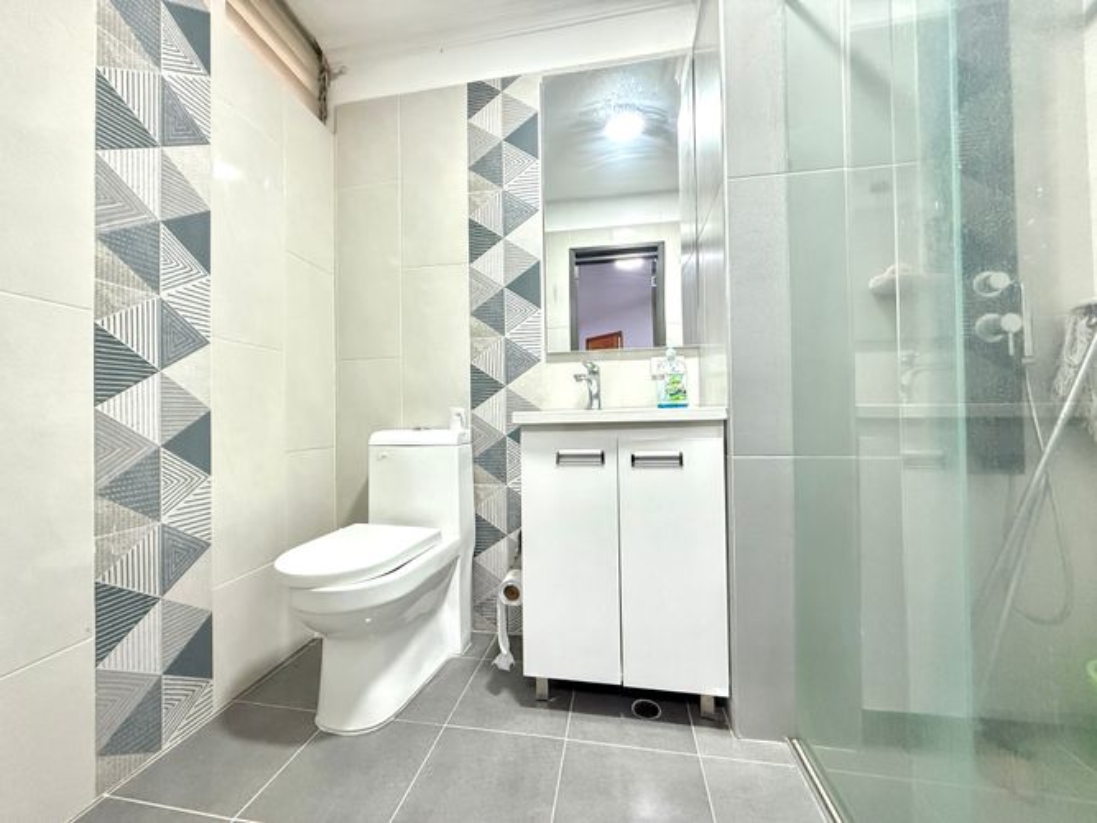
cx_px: 548
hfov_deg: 102.1
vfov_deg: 85.7
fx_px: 444
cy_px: 412
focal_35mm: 14
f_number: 2.2
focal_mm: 2.22
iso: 800
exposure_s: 1/60
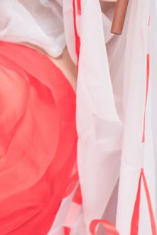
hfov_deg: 4.6
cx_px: -114
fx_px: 1925
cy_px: -123
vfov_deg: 6.9
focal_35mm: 294
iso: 100
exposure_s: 1/60
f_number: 3.2
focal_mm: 50
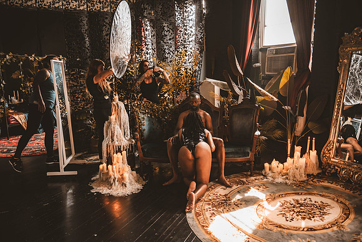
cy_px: 121
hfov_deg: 65.5
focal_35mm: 28
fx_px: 282
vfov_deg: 46.4
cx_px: 181
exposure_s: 1/200
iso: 800
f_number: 2.8
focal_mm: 28
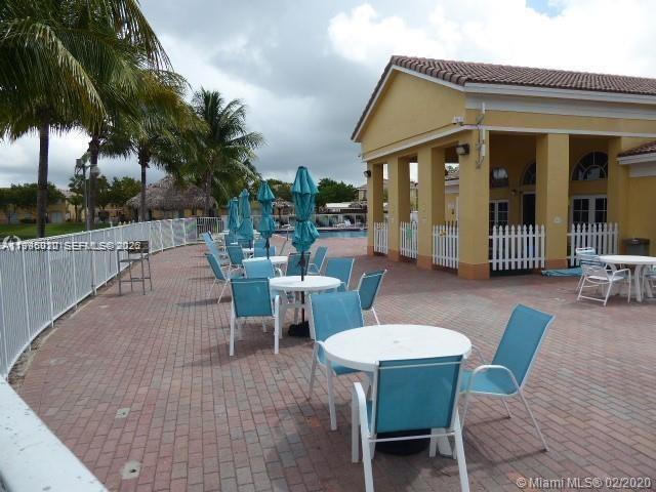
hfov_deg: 69.4
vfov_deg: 54.9
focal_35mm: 25
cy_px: 246
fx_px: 474
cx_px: 328
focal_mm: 4.3
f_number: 3.3
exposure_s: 1/800
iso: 80
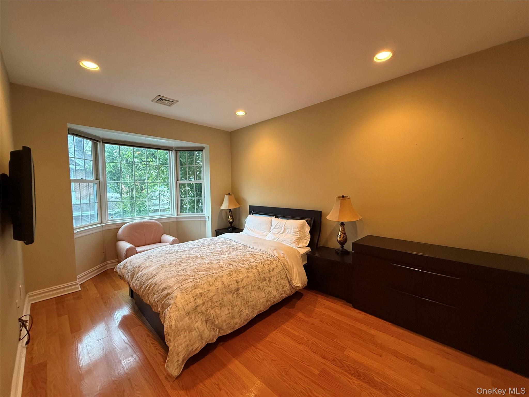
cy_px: 198
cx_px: 264
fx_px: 214
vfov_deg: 85.7
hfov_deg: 102.1
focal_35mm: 14
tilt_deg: -2.8
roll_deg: +0.6
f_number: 2.2
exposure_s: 1/60
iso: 250
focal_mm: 2.22
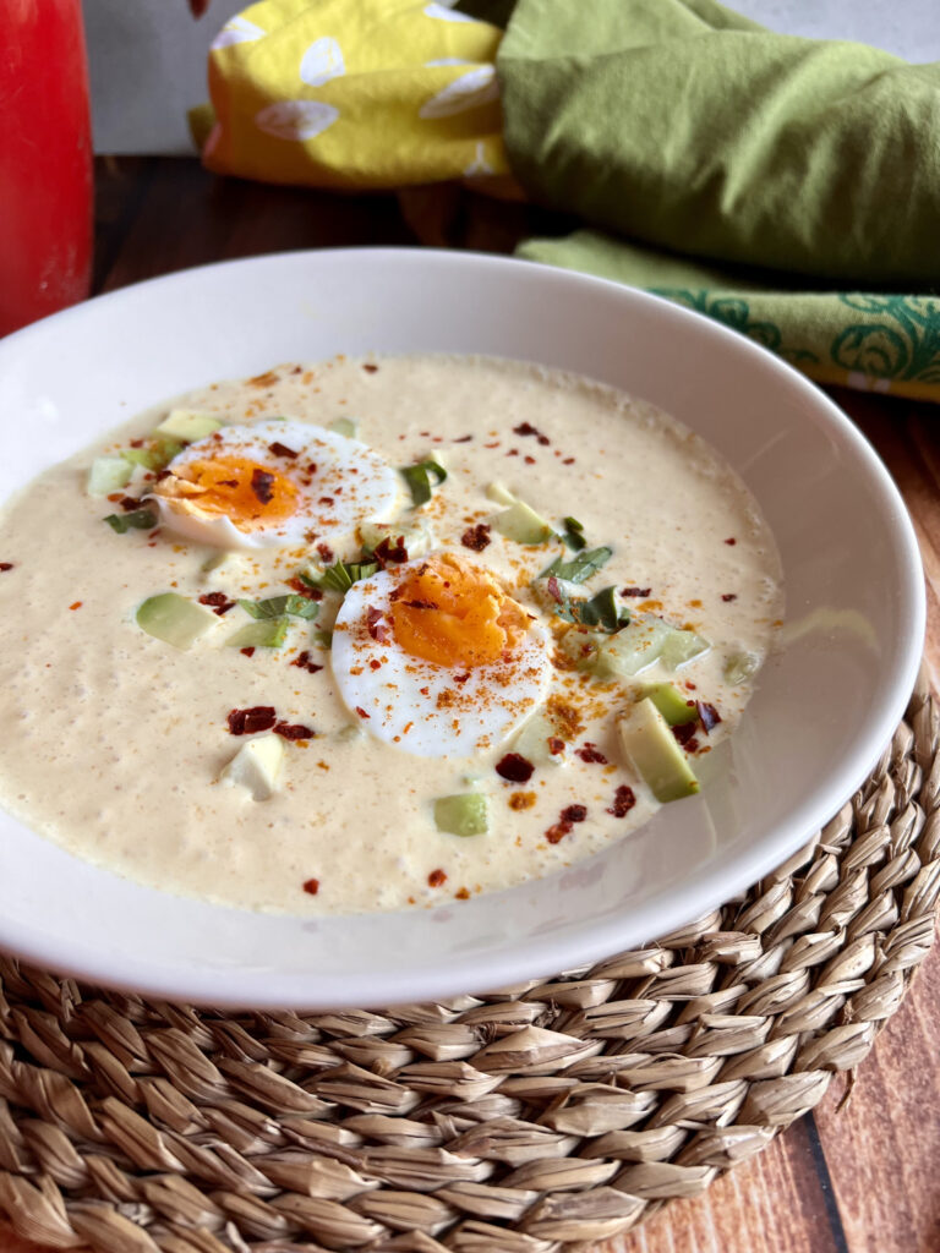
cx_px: 470
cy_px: 626
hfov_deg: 53.1
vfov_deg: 67.3
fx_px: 941
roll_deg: -1.0
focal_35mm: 26
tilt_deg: -44.7
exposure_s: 1/121
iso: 100
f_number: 1.5
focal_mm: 5.7
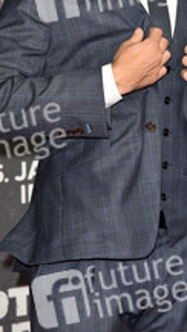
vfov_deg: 9.3
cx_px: 155
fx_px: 2046
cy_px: 63
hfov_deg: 5.2
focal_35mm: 232
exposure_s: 1/250
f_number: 6.3
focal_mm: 120
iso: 800
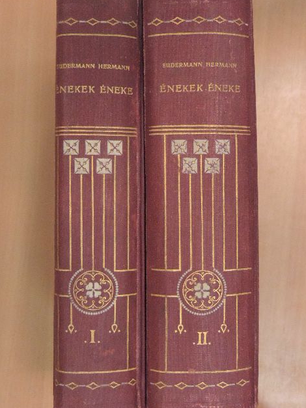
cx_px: 156
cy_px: 205
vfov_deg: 39.7
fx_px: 566
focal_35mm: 48
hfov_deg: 30.3
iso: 1600
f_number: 3.5
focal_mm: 8.3
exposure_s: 1/125
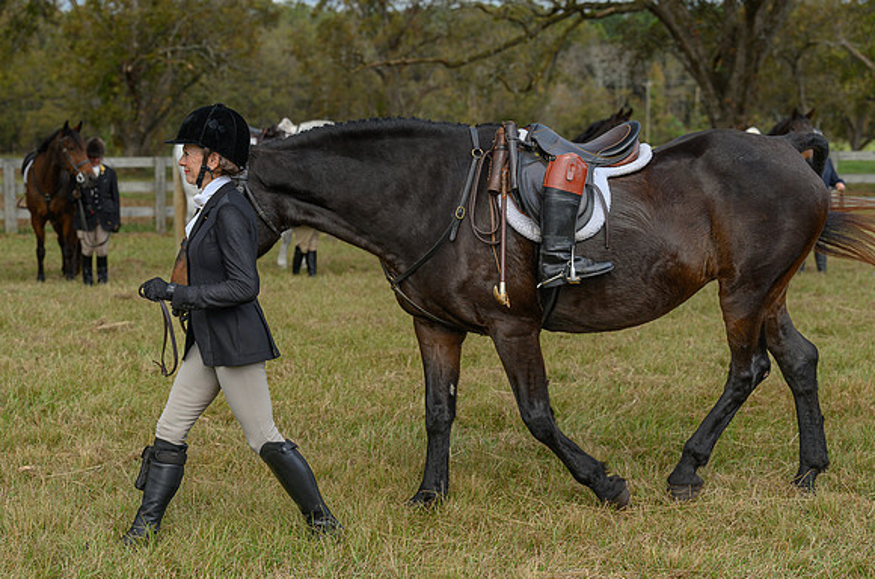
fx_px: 2003
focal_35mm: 83
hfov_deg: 24.6
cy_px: 302
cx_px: 427
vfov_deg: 16.5
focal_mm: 77
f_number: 4.5
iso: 200
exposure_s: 1/640
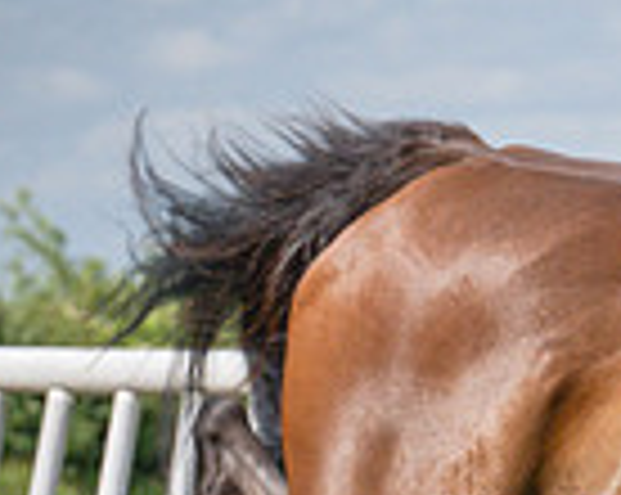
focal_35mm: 683
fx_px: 12535
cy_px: 468
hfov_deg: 2.8
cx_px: 781
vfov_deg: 2.3
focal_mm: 70
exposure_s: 1/2000
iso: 400
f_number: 5
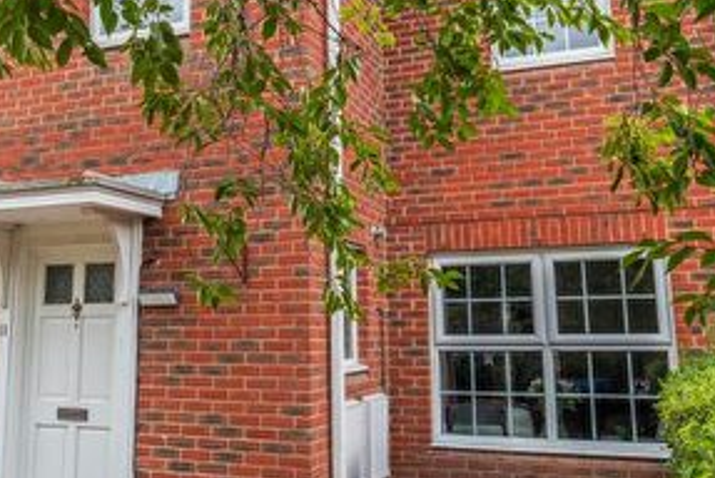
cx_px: 294
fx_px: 775
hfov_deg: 49.3
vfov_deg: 34.2
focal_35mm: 39
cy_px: 190
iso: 320
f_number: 7.1
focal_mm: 16
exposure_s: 1/50
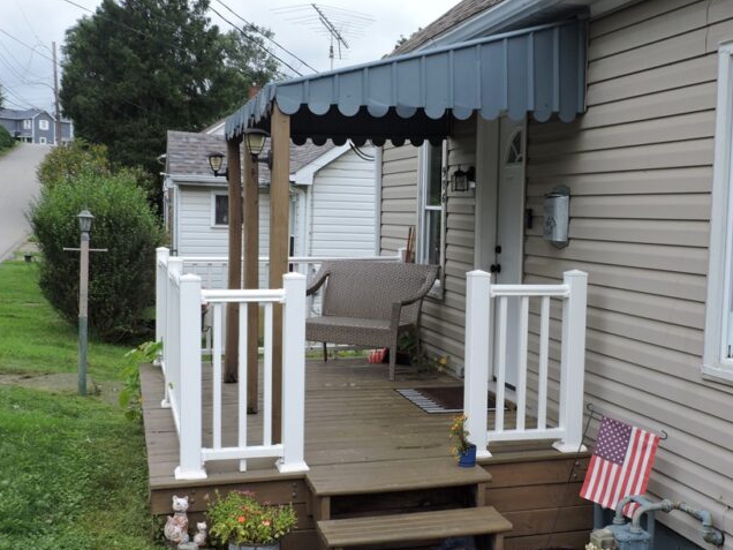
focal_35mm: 44
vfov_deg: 32.8
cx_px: 409
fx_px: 932
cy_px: 322
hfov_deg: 42.9
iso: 100
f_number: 3.3
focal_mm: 6.2
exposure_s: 1/800
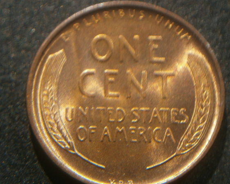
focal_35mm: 91
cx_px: 123
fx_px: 619
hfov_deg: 21.0
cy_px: 92
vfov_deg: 16.9
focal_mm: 15.4
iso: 80
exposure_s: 1/500
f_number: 4.9
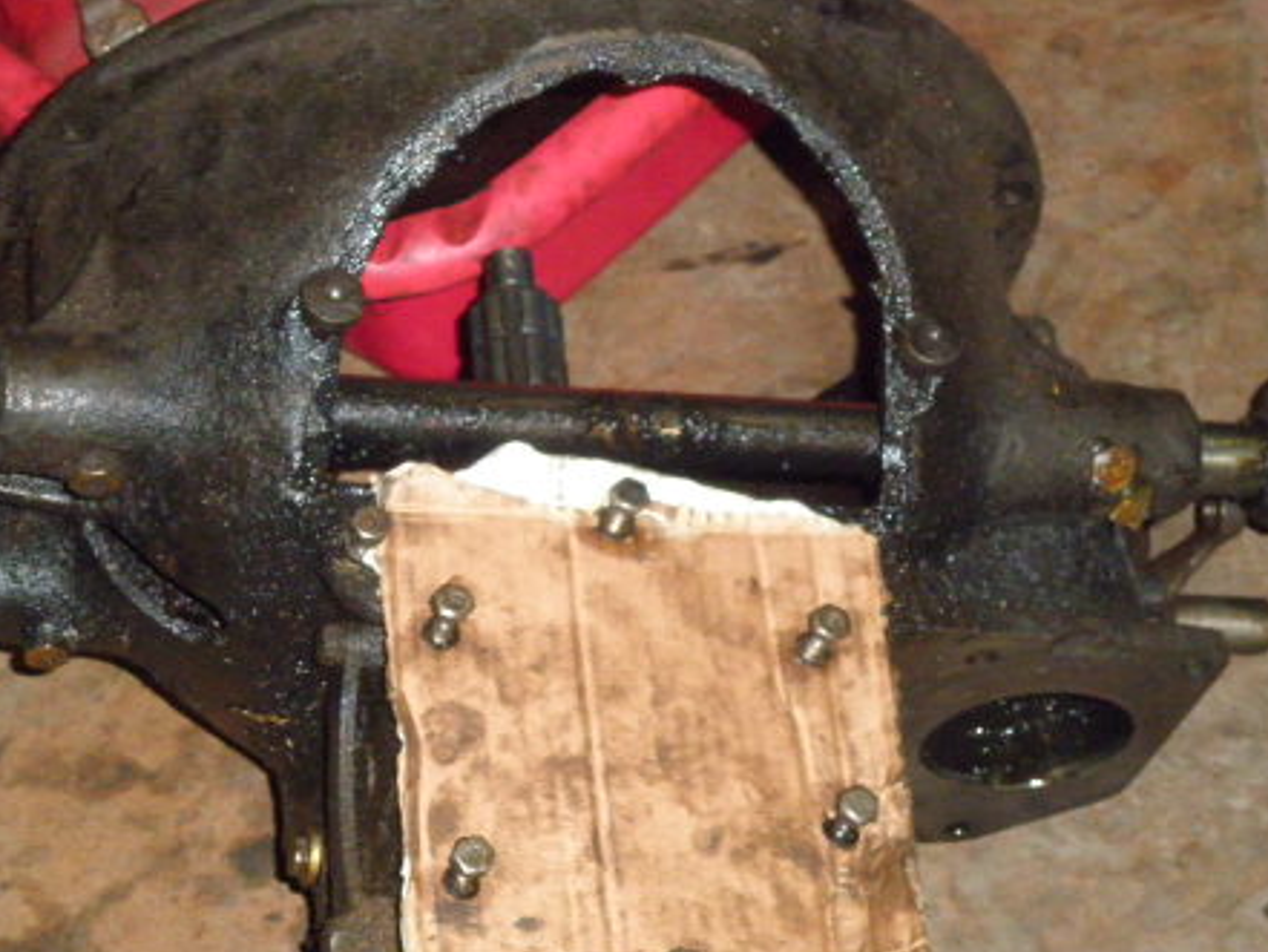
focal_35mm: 106
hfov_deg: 18.5
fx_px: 3884
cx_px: 592
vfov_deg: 14.0
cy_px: 411
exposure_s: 1/80
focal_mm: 13
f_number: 4.4
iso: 640
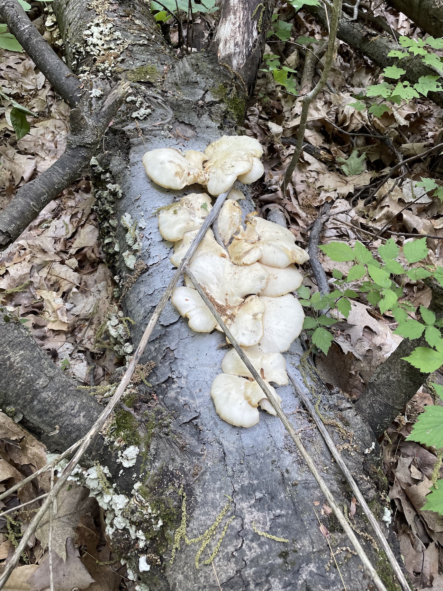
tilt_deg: -49.9
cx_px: 222
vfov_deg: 67.3
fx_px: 444
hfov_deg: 53.1
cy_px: 296
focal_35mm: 26
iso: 100
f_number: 1.6
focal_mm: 4.2
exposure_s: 1/121
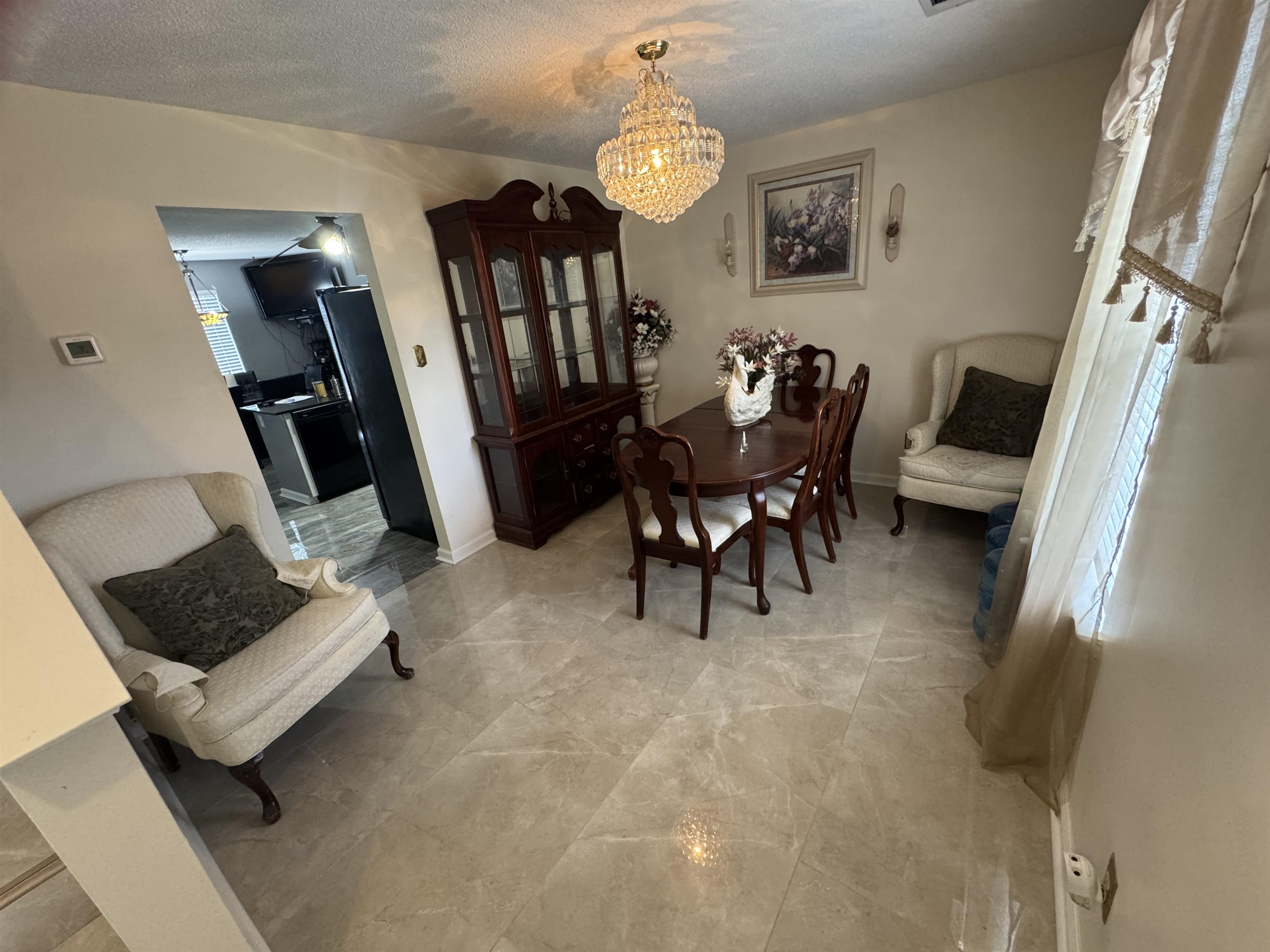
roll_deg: +5.8
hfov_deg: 102.1
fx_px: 514
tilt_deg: -22.6
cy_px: 476
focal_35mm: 14
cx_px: 635
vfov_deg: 85.7
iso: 500
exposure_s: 1/60
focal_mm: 2.22
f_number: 2.2
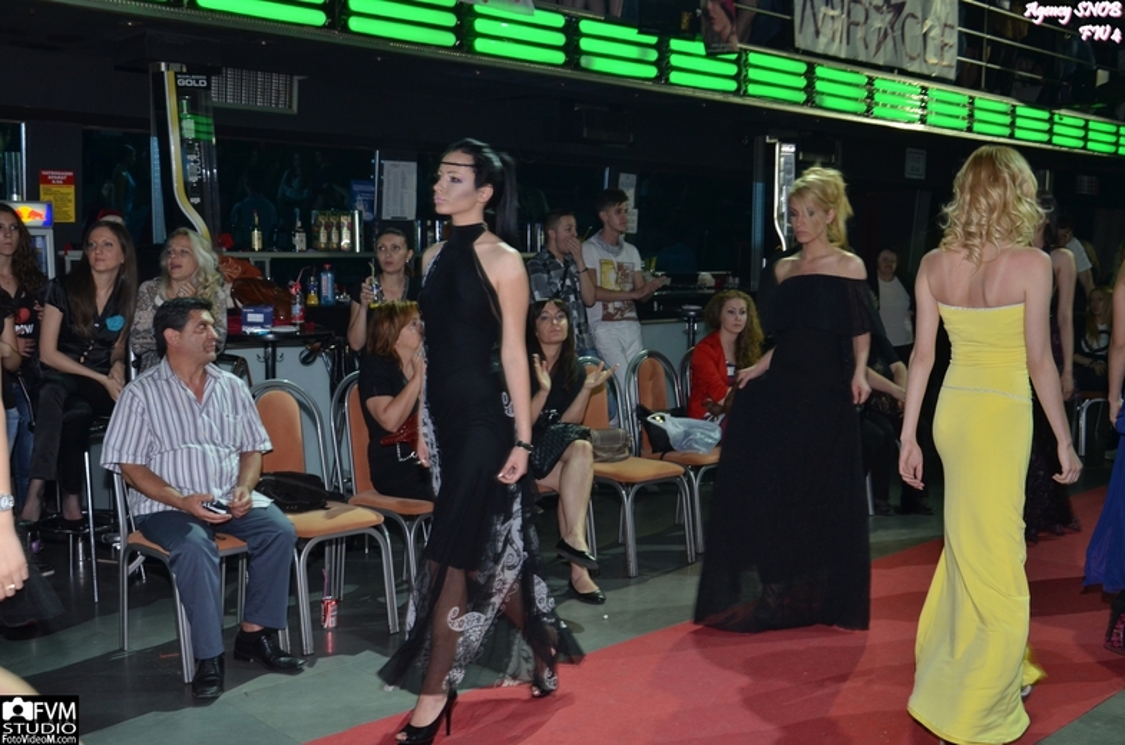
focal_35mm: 38
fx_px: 1169
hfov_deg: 51.4
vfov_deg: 35.3
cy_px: 372
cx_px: 562
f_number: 6.3
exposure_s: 1/60
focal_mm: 25
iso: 640
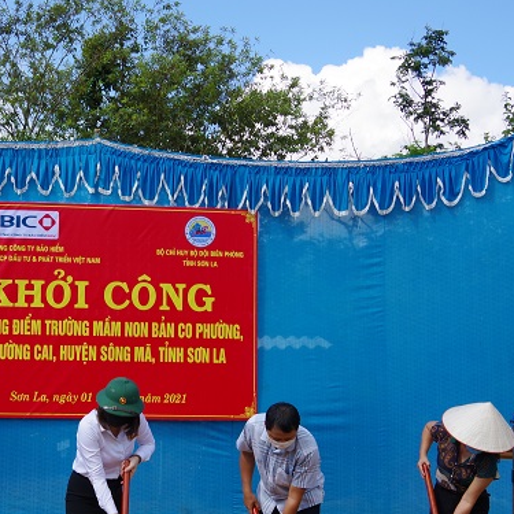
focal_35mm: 49
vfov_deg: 34.3
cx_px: 85
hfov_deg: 33.4
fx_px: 823
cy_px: 350
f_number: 11
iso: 200
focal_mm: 18
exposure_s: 1/125
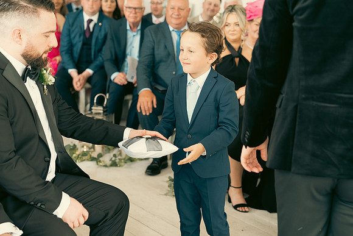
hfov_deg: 32.9
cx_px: 176
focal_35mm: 61
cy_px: 118
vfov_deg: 22.3
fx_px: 598
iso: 1000
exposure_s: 1/160
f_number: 3.5
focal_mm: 61
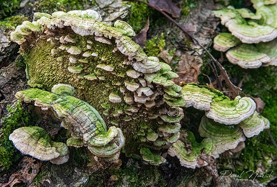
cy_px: 74
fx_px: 2814
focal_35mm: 364
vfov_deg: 3.8
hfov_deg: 5.6
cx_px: 108
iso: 8000
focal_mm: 300
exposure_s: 1/320
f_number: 16
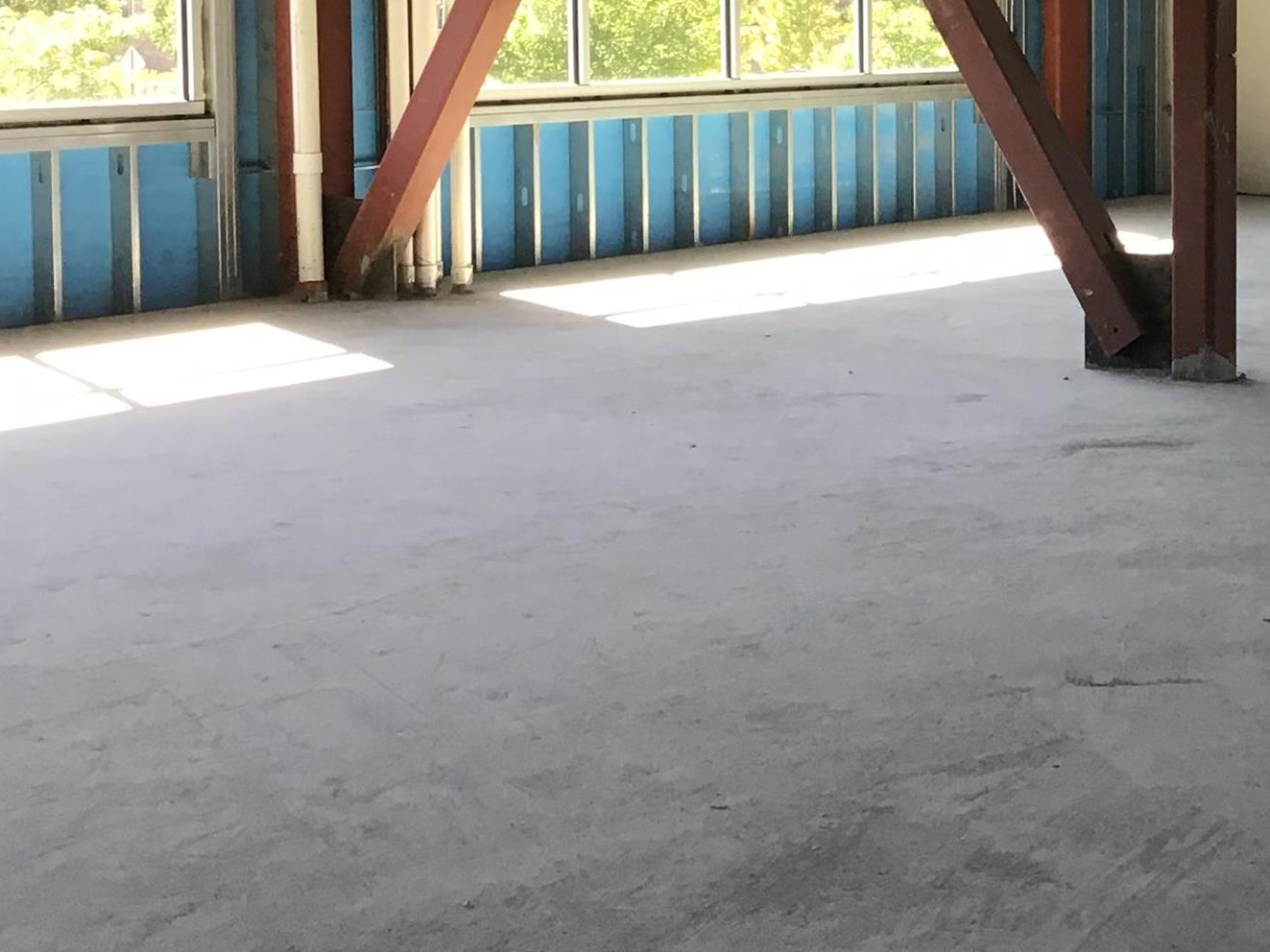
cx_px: 1261
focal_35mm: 72
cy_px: 153
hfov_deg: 25.7
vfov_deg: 20.2
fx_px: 2641
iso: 25
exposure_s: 1/30
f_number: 2.4
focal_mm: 3.3
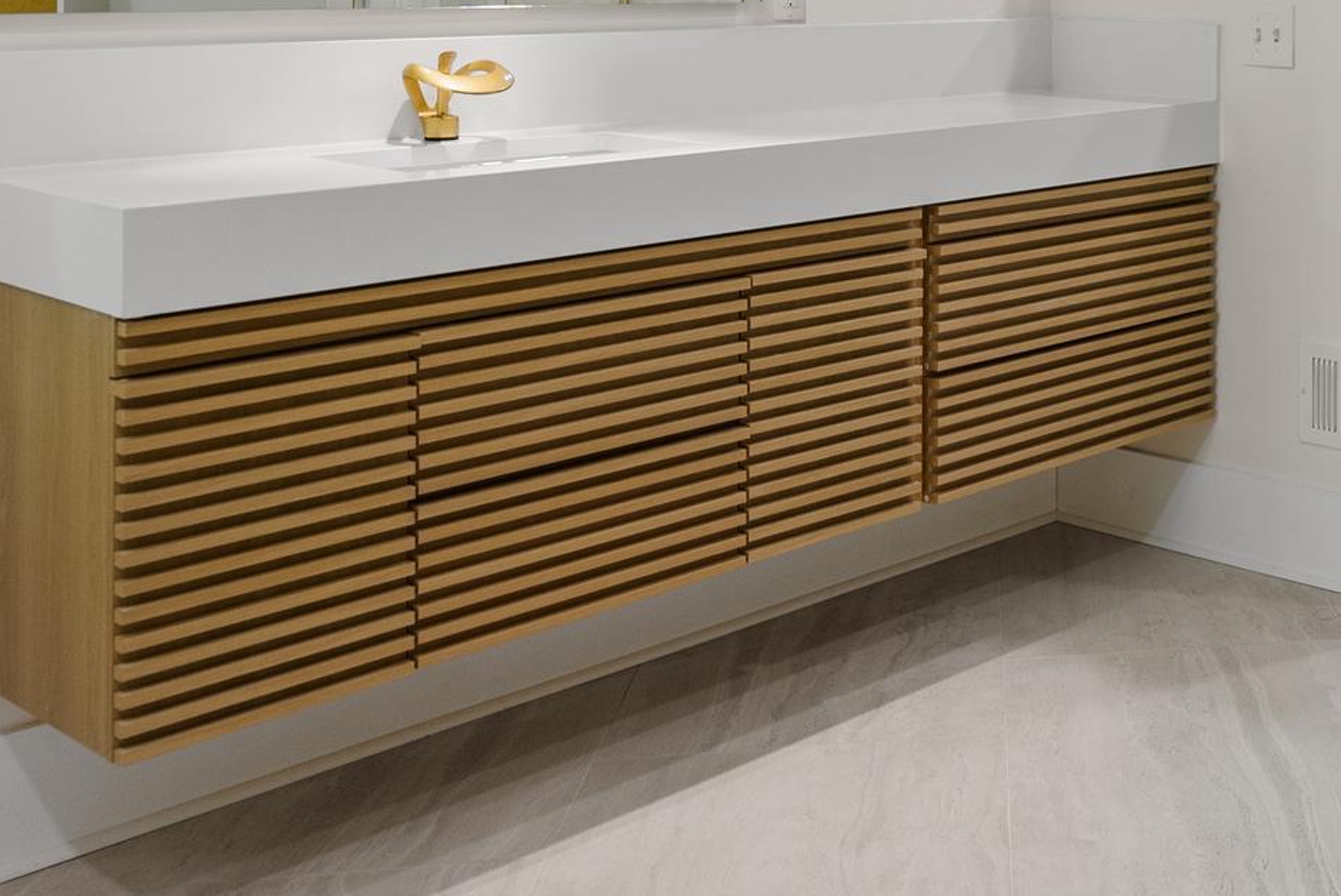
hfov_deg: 37.1
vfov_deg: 26.4
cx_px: 1318
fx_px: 1789
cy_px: -28
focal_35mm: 48
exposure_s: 1/25
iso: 800
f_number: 4.5
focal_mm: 22
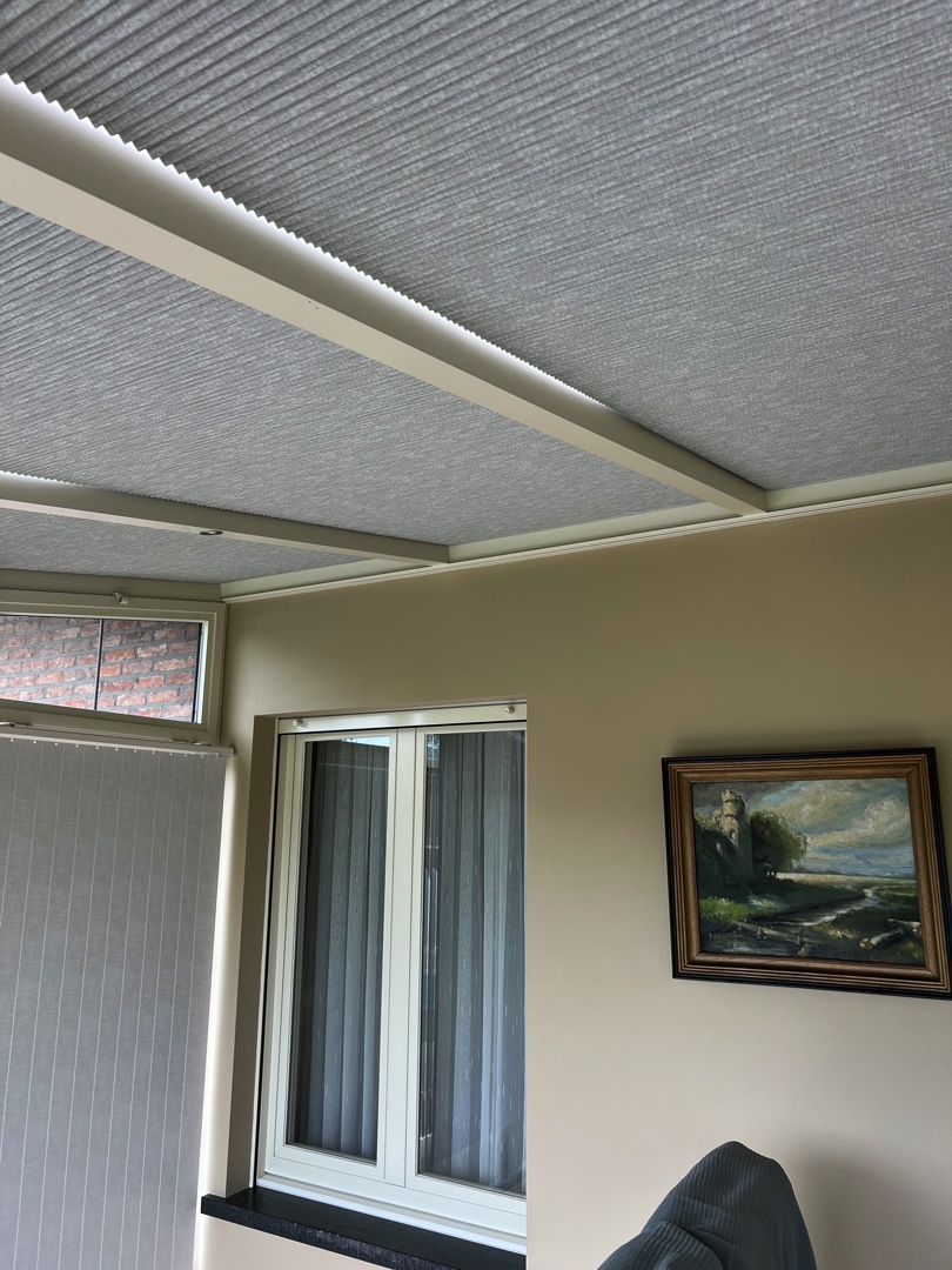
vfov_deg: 67.3
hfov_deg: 53.1
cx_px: 476
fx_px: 953
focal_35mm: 26
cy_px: 635
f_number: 1.5
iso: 50
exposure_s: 1/121
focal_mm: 5.7
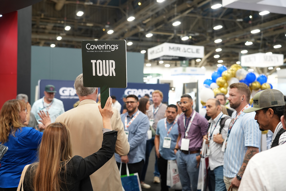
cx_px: 143
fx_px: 334
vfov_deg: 31.9
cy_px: 96
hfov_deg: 46.4
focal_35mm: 42
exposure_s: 1/200
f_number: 2.8
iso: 1000
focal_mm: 42
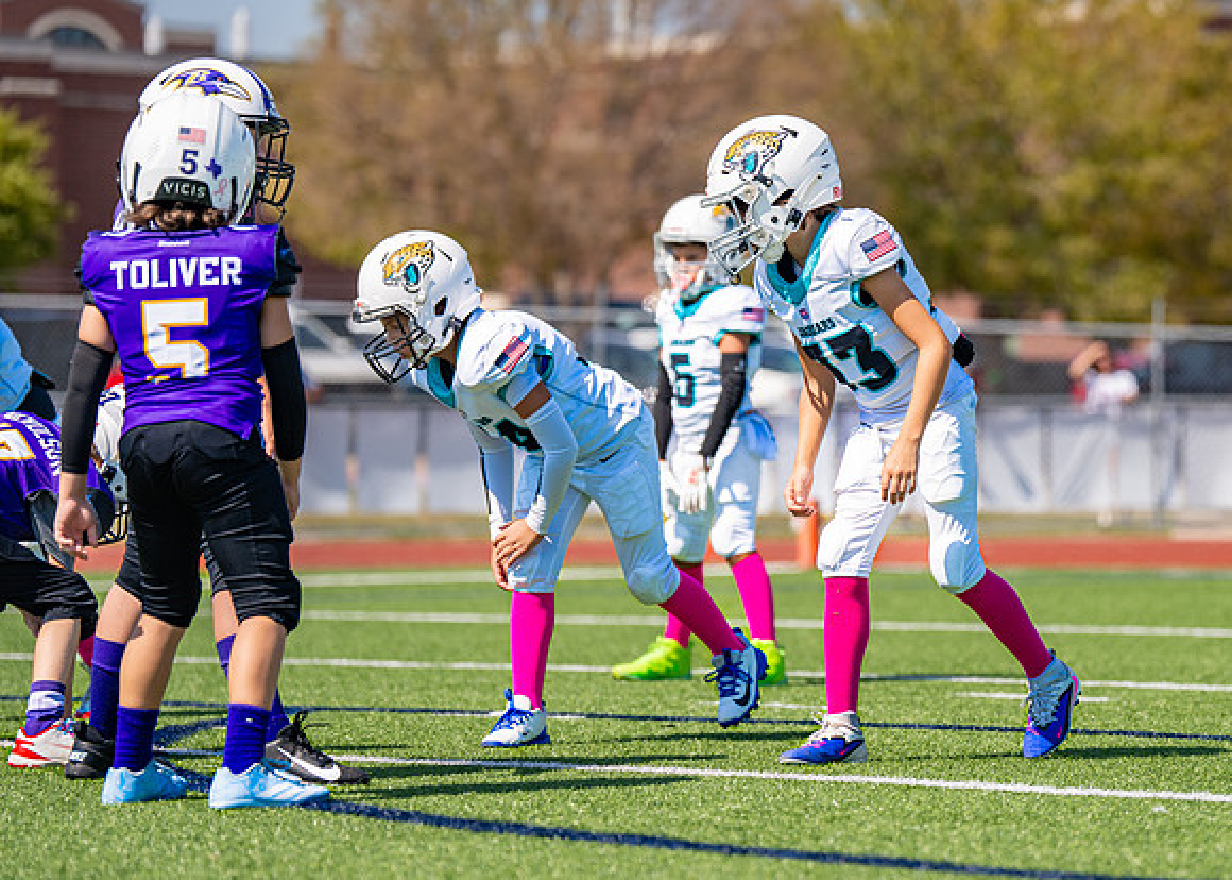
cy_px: 395
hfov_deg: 11.2
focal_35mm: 180
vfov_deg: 8.0
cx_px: 838
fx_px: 6292
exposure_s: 1/2000
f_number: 2.8
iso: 100
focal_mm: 126
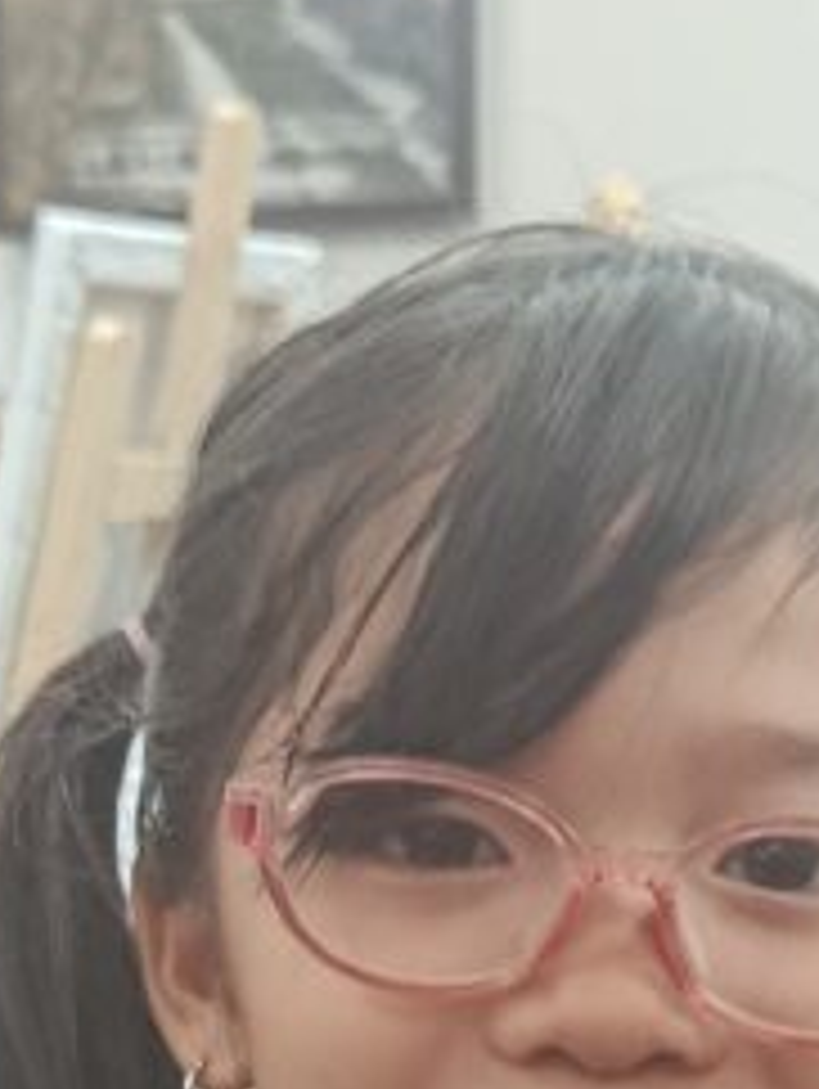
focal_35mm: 132
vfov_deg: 14.0
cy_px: 1649
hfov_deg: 11.2
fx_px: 4157
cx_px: 670
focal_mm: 5.24
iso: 575
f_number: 1.7
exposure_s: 1/100
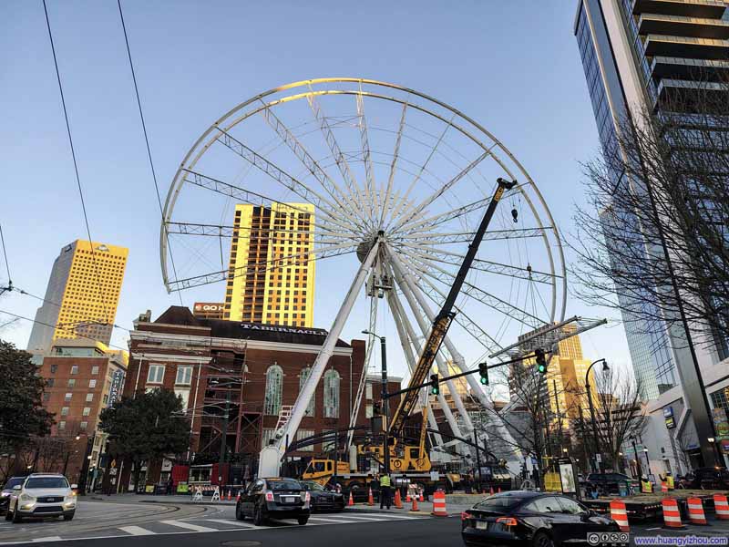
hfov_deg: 71.6
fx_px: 505
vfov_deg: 56.8
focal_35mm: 24
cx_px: 364
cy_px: 274
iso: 100
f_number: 1.8
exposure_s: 1/210
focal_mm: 5.56
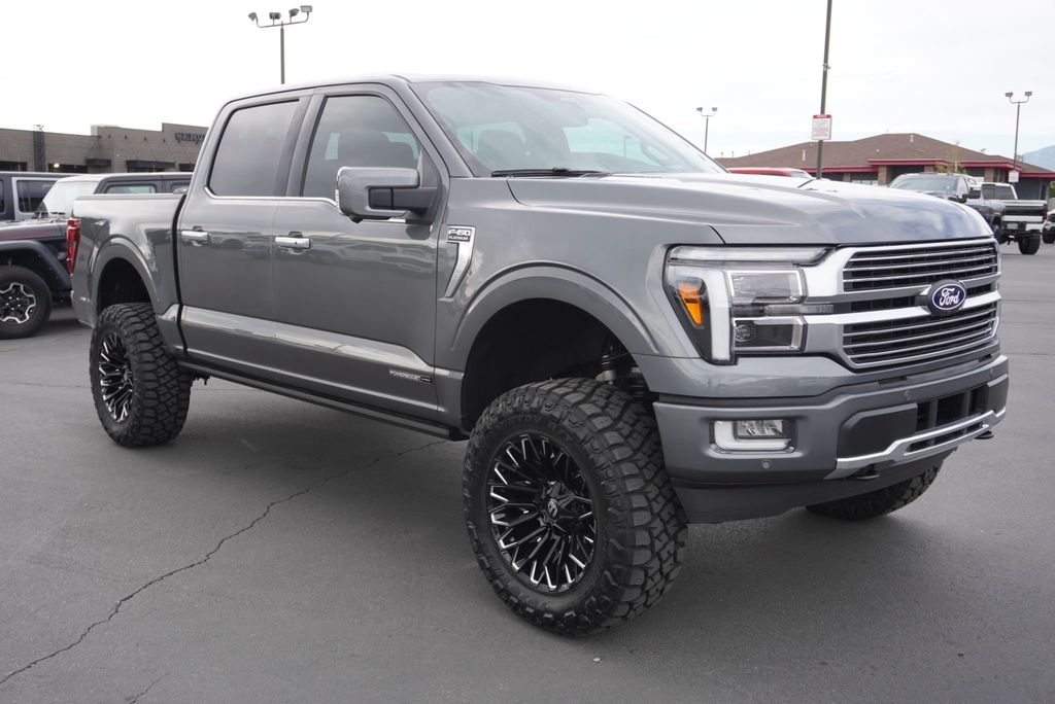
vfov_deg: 38.4
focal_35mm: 34
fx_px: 1012
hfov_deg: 55.1
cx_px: 528
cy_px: 352
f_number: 5.6
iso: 100
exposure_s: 1/125
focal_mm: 23
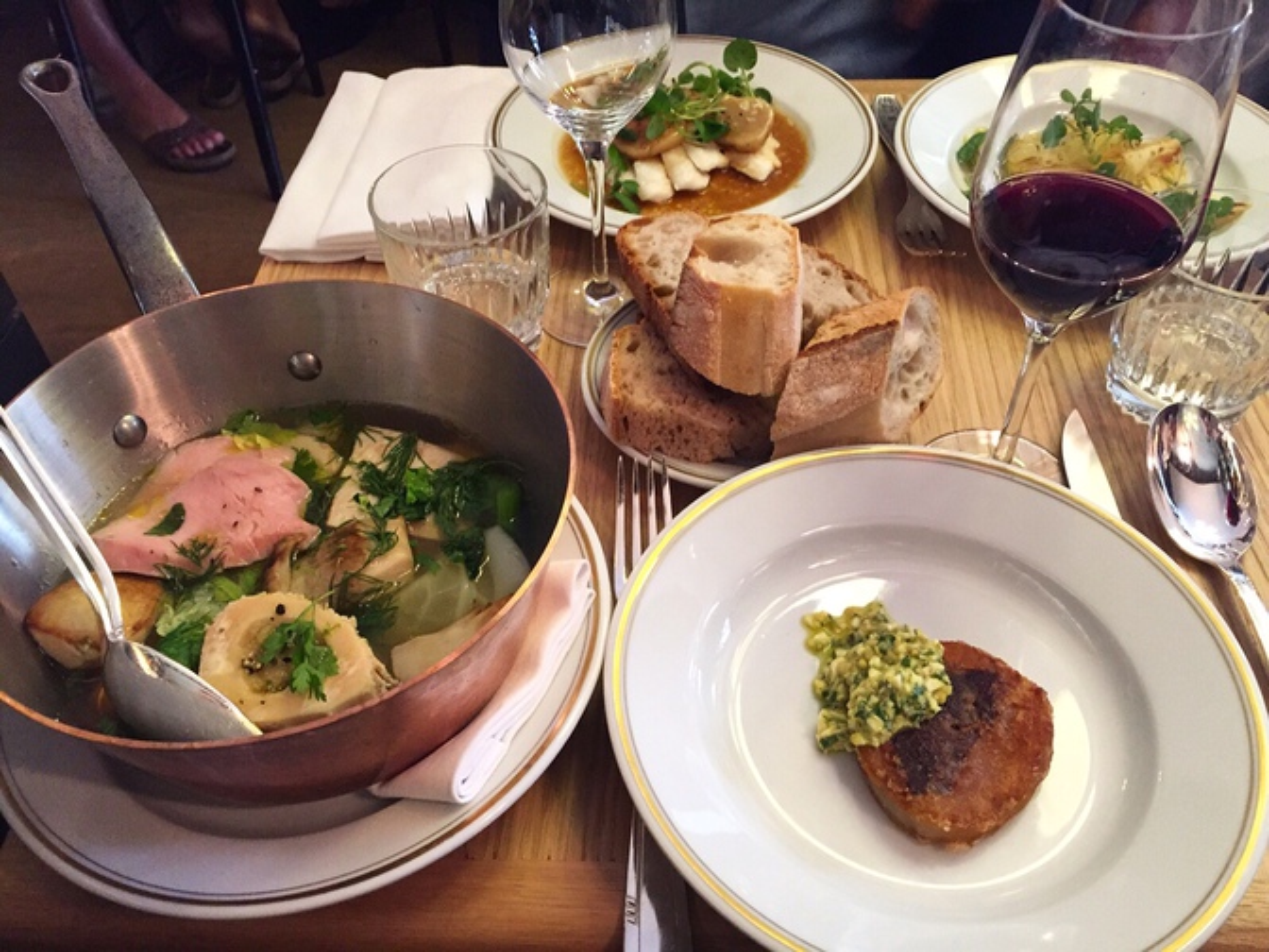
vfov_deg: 48.2
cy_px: 476
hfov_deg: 61.7
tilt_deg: -46.0
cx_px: 634
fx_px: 1063
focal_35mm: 29
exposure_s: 1/17
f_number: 2.2
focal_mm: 4.15
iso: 250
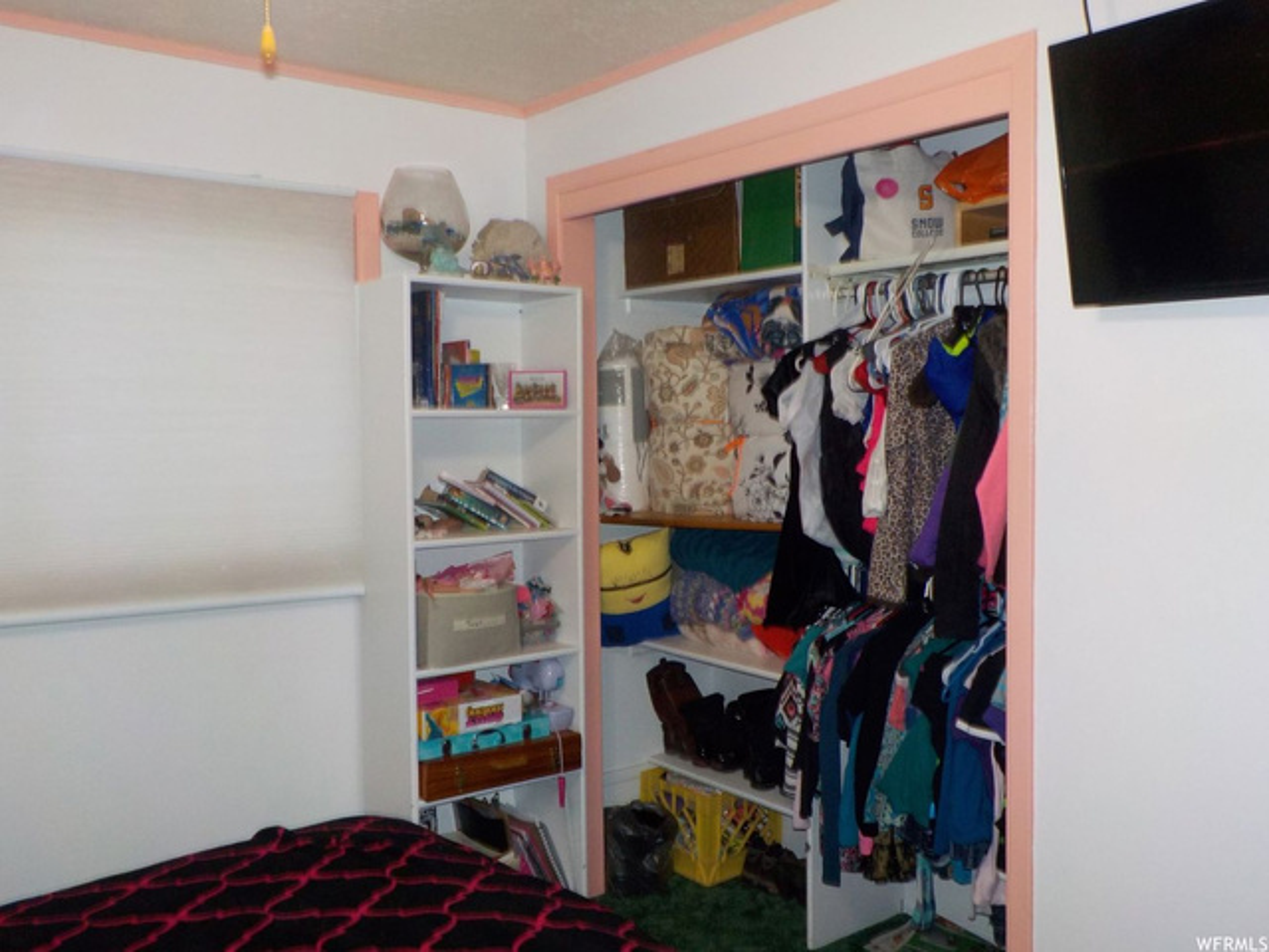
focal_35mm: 30
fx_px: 1100
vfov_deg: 46.8
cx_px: 634
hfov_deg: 60.0
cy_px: 476
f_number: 3.3
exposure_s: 1/30
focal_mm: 4.1
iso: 200
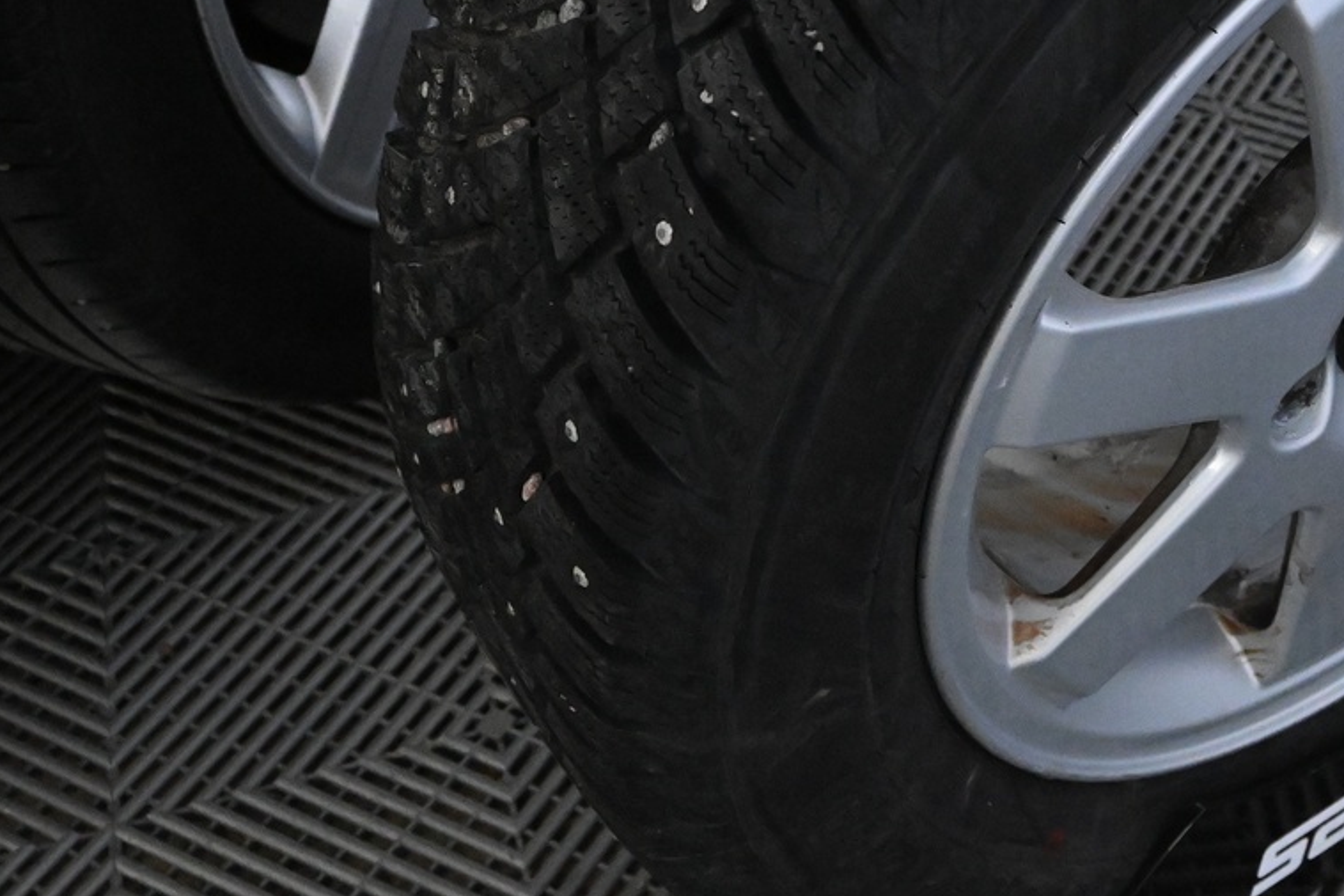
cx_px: 1089
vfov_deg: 21.3
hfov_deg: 31.2
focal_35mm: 63
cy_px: 106
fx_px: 2334
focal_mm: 19.5
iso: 6400
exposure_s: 1/200
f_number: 5
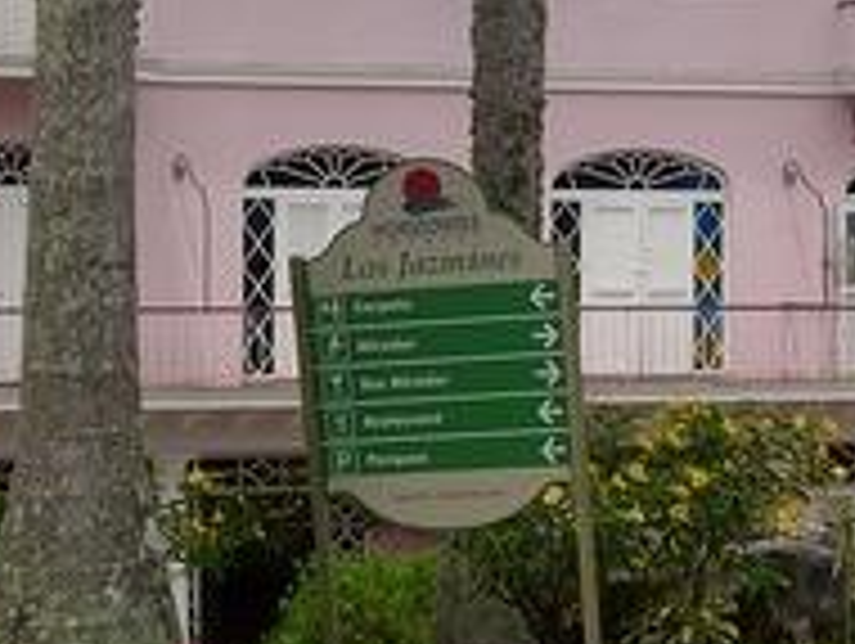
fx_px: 4748
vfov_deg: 7.7
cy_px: 135
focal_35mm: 192
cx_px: 508
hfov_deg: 10.3
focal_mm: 11.8
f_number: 5
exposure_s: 1/640
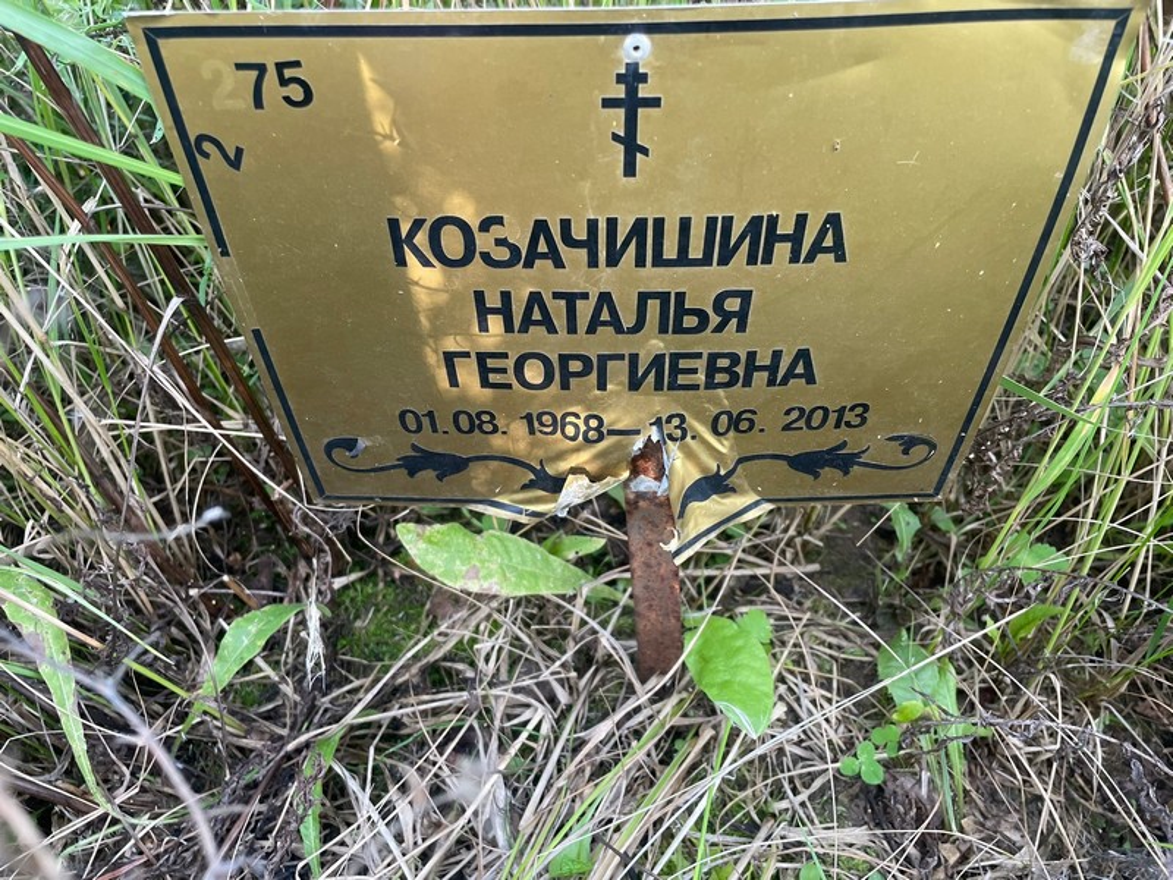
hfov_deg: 67.3
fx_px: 881
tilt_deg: -56.1
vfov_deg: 53.1
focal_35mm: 26
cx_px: 586
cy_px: 440
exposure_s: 1/121
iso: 80
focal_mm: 4.2
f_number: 1.6
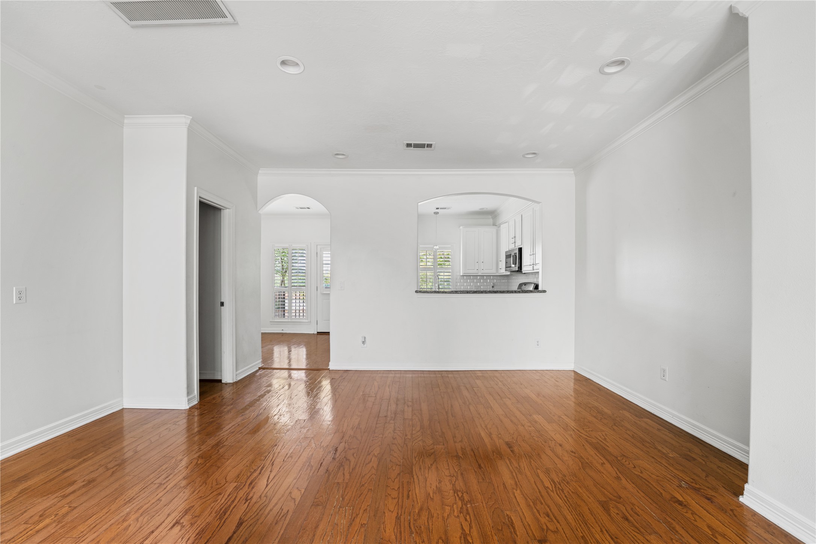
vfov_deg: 81.2
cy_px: 272
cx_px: 408
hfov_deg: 104.3
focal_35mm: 14
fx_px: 317
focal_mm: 14
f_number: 7.1
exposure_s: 1/2.5
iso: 100
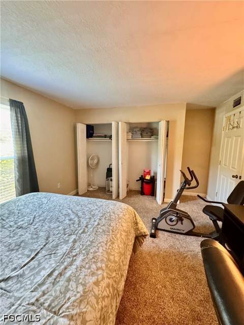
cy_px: 162
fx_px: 132
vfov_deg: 102.1
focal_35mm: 14
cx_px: 122
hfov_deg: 85.7
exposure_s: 1/60
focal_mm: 2.22
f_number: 2.2
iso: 1000
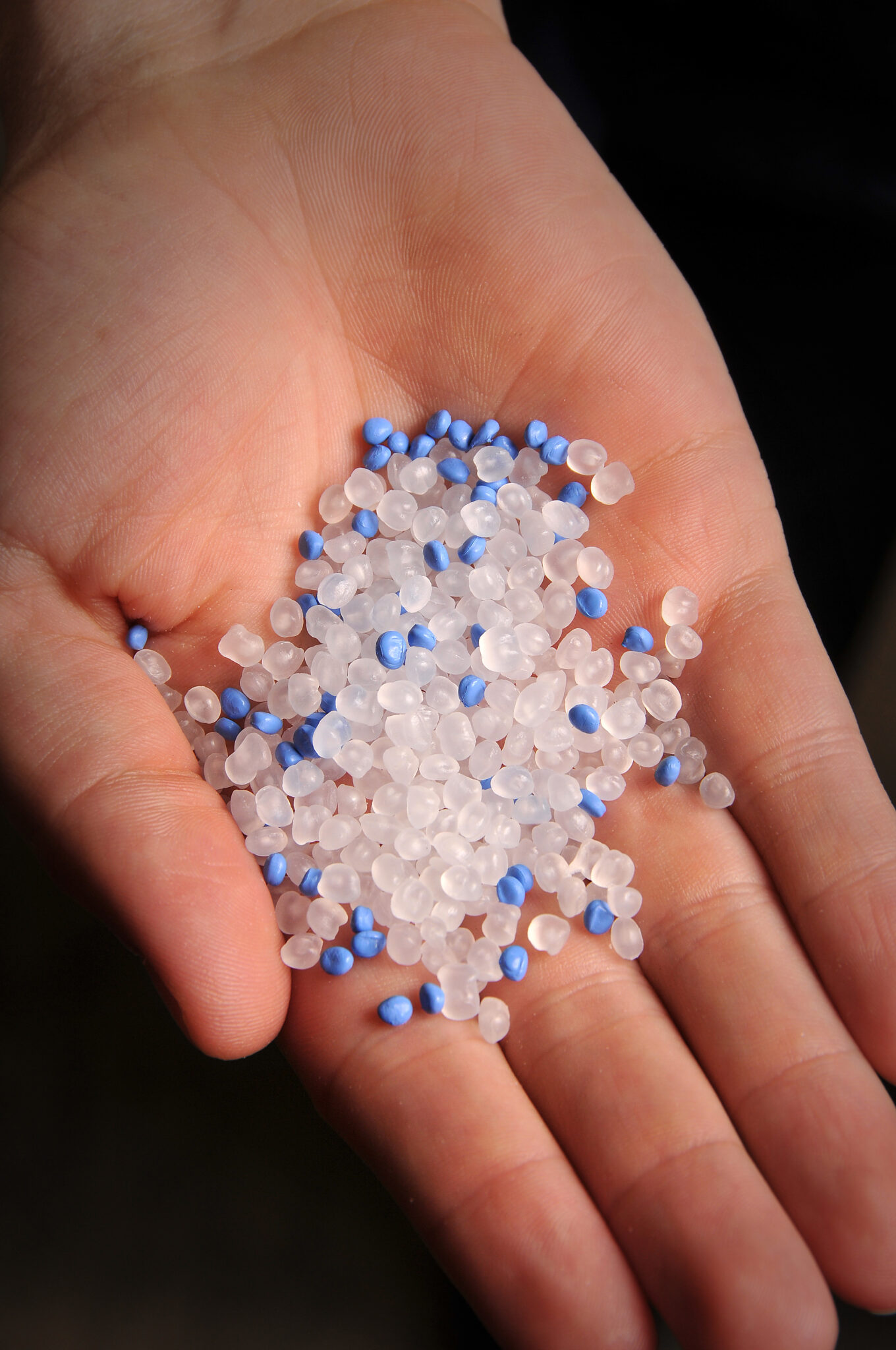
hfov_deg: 11.1
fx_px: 4604
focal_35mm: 123
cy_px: 675
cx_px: 448
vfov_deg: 16.7
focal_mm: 82
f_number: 11
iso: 200
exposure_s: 1/90
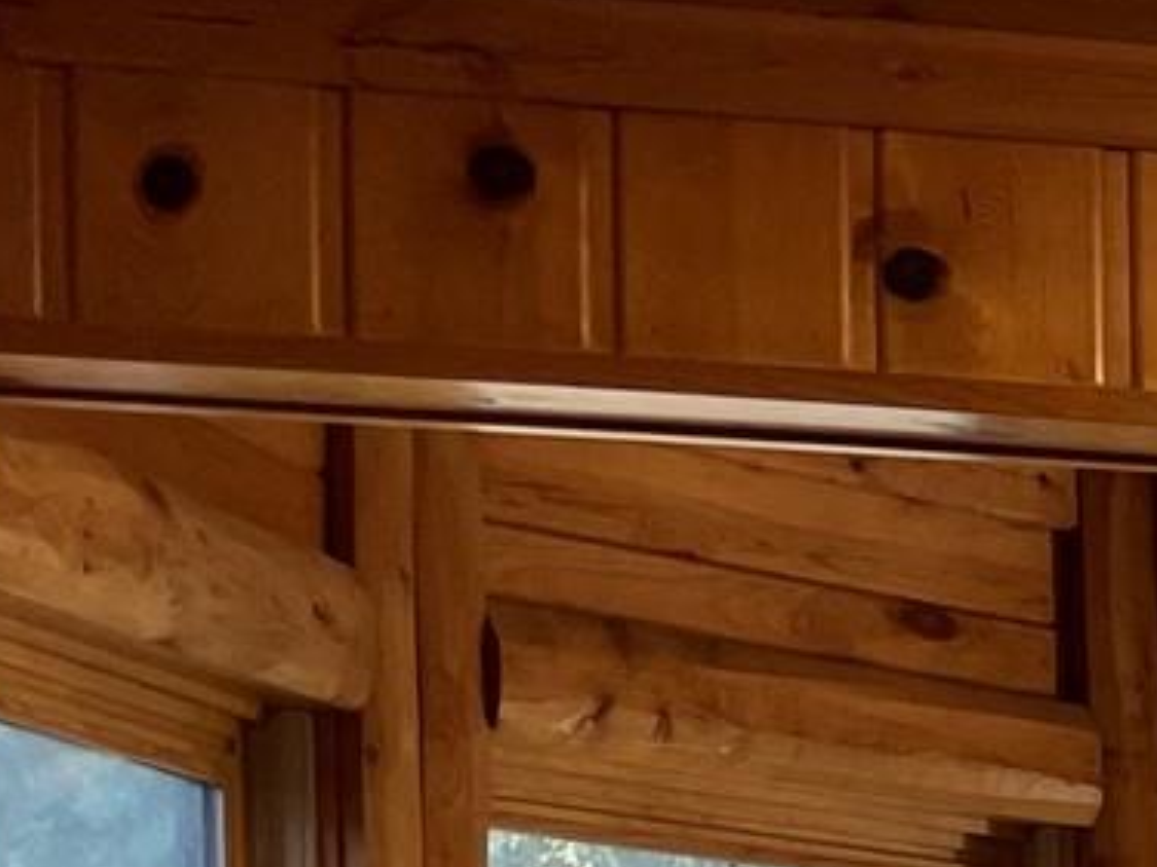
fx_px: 4745
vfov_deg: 9.7
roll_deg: -0.1
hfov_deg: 11.7
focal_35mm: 142
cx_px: 2675
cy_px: 1706
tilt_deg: -3.6
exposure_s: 1/60
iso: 80
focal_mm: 4.2
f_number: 1.6
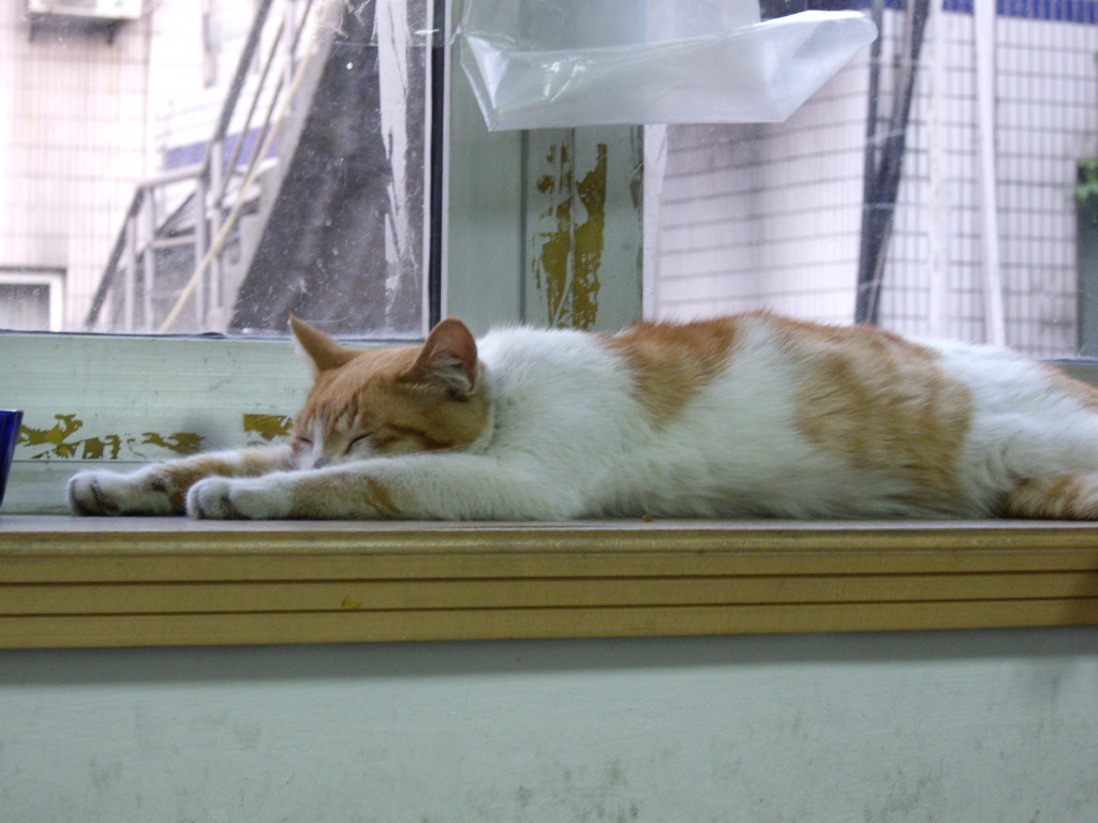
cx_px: 549
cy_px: 412
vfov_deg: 13.1
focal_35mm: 113
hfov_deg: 17.4
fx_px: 3584
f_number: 5.4
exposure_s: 1/13
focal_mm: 23.7
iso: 400
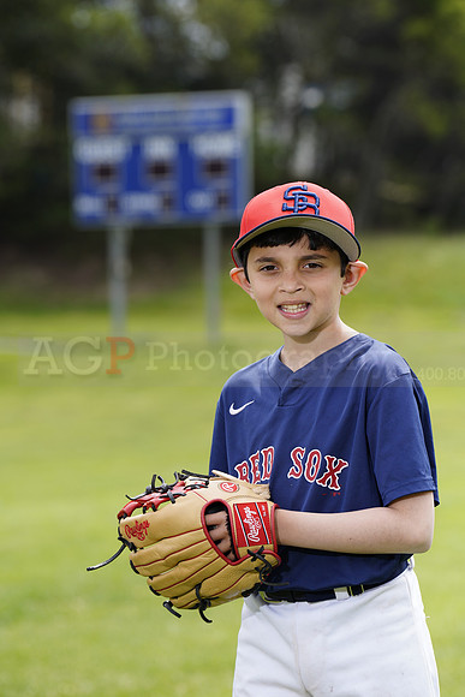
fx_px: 3582
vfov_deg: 11.1
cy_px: 348
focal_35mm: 185
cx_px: 232
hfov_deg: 7.4
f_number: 6.3
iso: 100
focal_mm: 185
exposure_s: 1/250
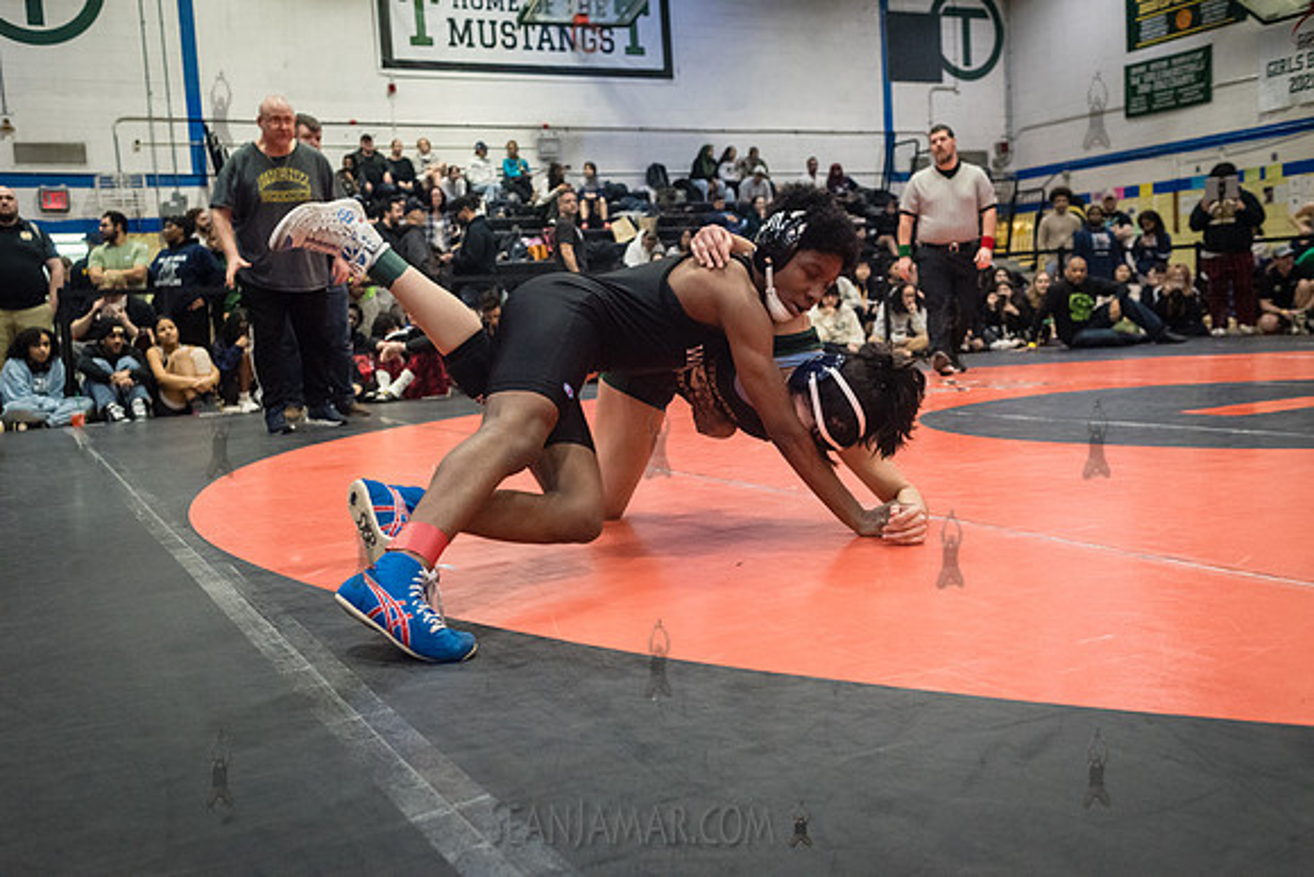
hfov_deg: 54.4
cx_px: 657
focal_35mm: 35
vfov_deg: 37.9
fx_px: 1278
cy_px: 438
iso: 8000
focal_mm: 35
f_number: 4
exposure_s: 1/400
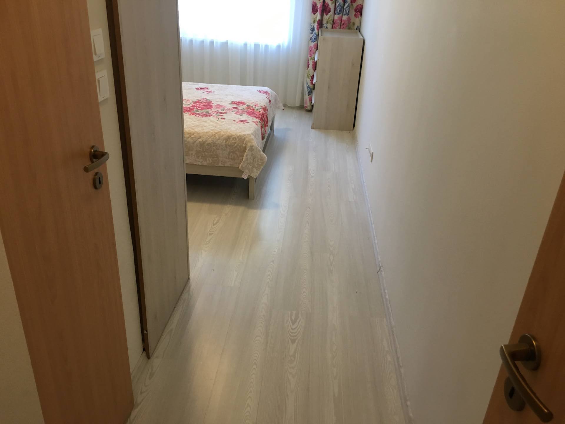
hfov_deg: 61.7
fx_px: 473
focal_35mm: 29
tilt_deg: -26.8
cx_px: 282
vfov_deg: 48.2
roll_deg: -3.5
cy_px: 212
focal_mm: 4.15
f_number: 2.2
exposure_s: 1/33
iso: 125
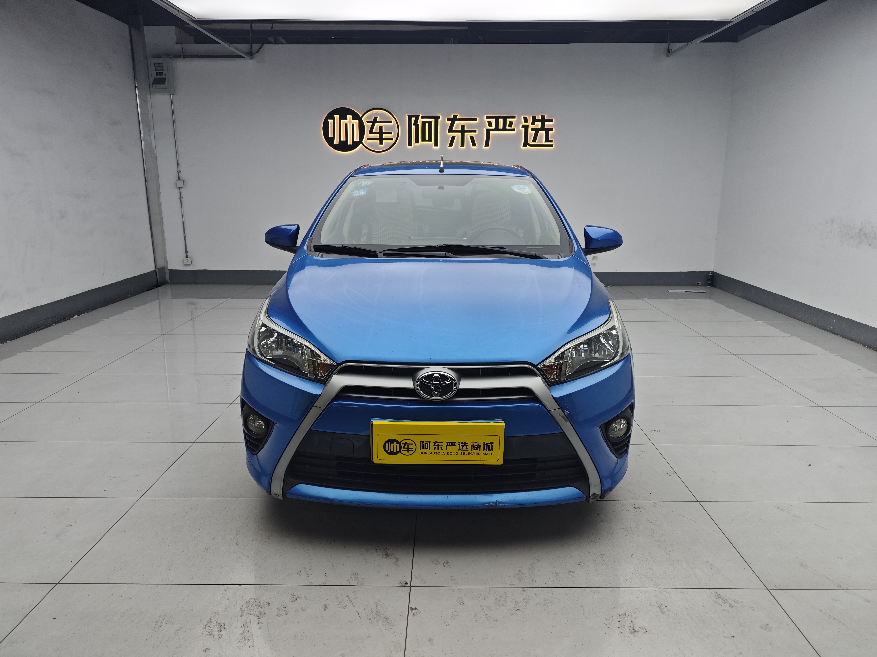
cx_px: 438
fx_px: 608
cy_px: 328
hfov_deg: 71.6
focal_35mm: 24
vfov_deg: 56.8
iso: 50
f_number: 1.6
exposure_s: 1/100
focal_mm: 5.84
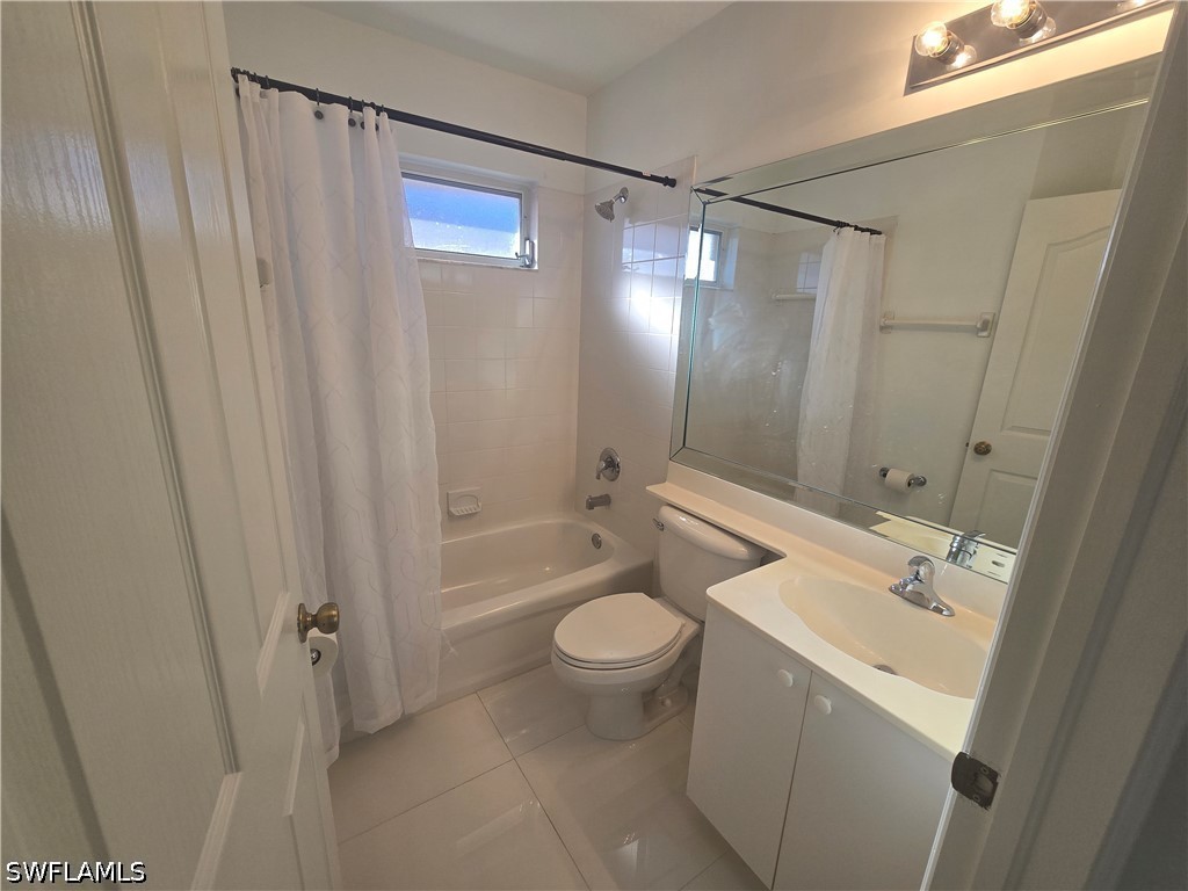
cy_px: 446
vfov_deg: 89.9
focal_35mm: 13
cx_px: 594
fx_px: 446
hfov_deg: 106.2
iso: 50
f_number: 2.2
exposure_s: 1/139
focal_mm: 2.2
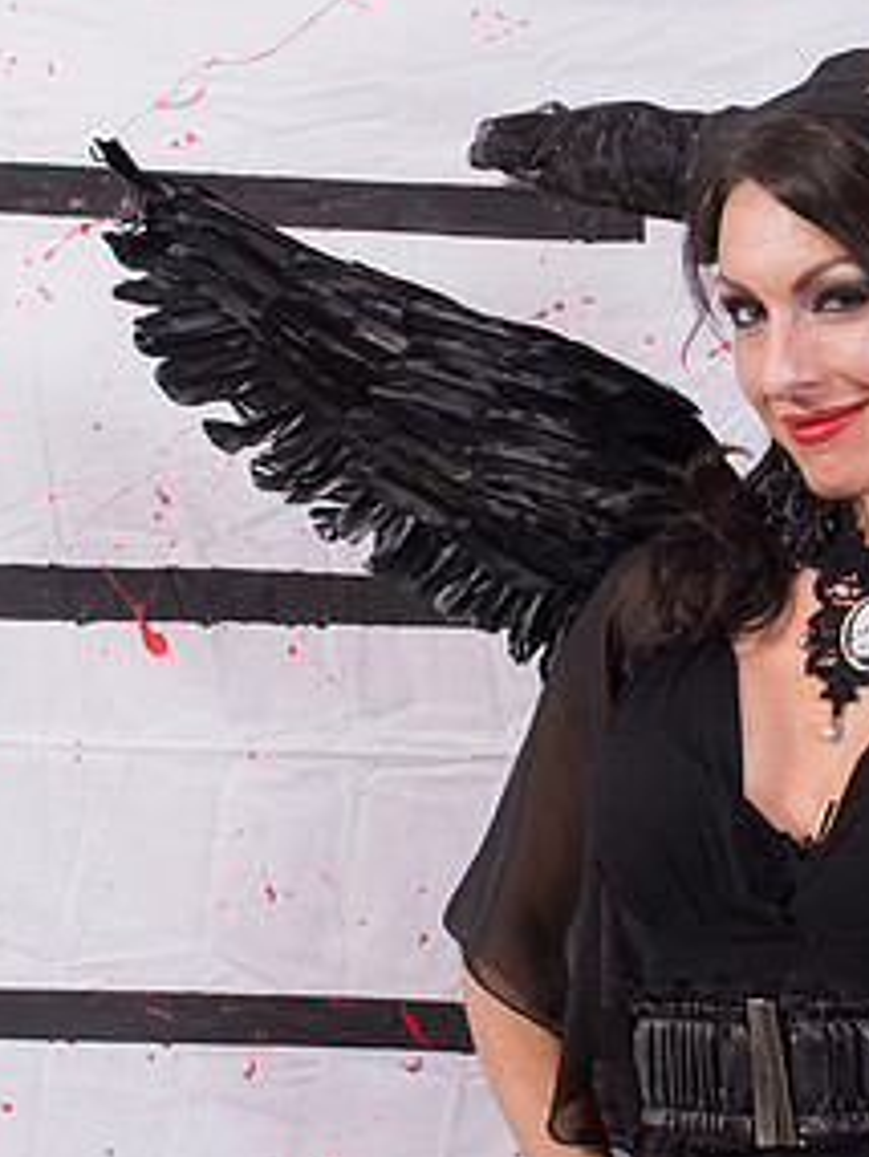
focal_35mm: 106
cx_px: 834
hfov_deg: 13.8
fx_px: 3545
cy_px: 650
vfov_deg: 18.5
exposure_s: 1/125
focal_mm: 50
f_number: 10
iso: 800
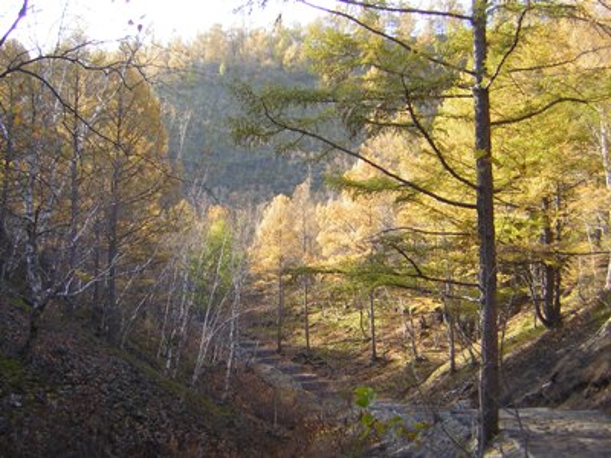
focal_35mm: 51
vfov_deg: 28.6
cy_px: 229
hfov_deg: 37.5
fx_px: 900
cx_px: 306
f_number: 3.1
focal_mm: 6.6
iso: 50
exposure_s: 1/130
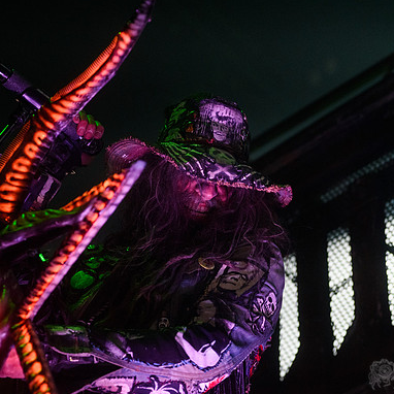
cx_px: 192
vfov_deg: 13.5
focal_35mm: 129
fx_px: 1661
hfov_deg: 13.5
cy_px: 196
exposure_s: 1/500
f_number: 4
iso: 3200
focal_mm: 100
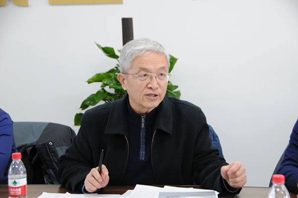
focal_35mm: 84
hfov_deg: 24.2
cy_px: 99
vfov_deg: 16.2
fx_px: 694
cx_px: 149
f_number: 4.8
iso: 640
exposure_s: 1/30
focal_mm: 56
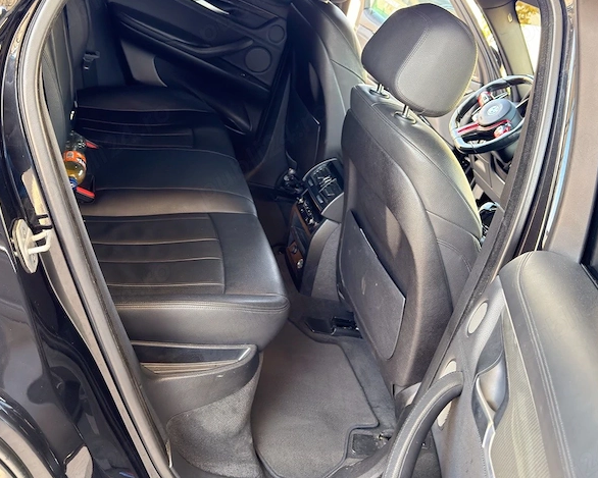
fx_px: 637
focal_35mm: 36
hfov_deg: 50.3
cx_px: 304
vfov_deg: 40.9
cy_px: 177
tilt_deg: -19.2
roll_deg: -26.5
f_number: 1.78
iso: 200
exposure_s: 1/113
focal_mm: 6.76
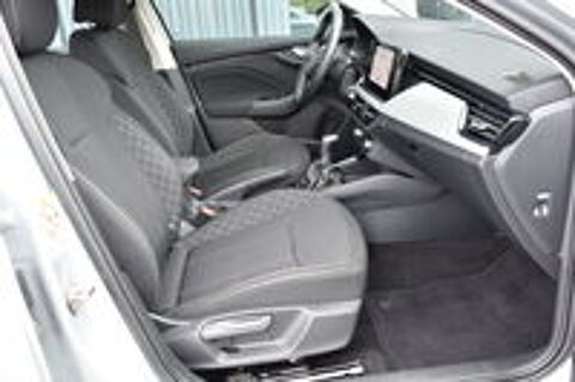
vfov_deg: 43.5
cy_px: 191
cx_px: 288
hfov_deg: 62.0
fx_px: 479
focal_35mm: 30
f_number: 4
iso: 400
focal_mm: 20
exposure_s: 1/60
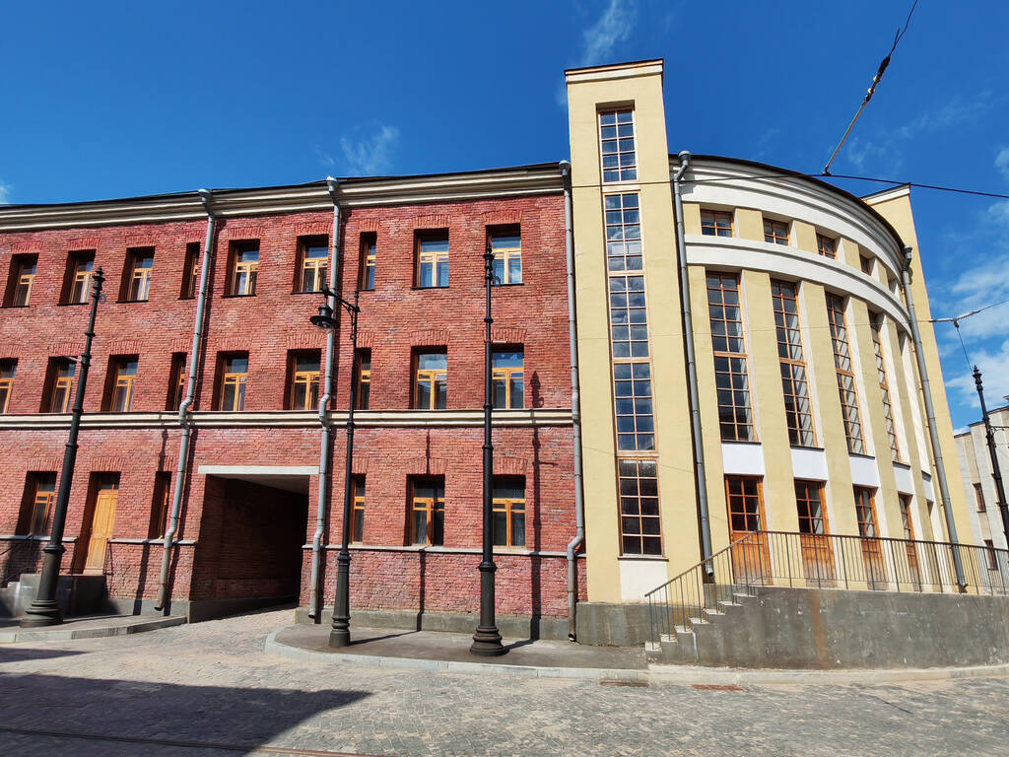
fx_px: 466
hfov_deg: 94.5
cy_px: 378
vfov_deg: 78.1
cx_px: 504
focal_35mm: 16
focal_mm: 1.96
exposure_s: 1/1200
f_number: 2.2
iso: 50
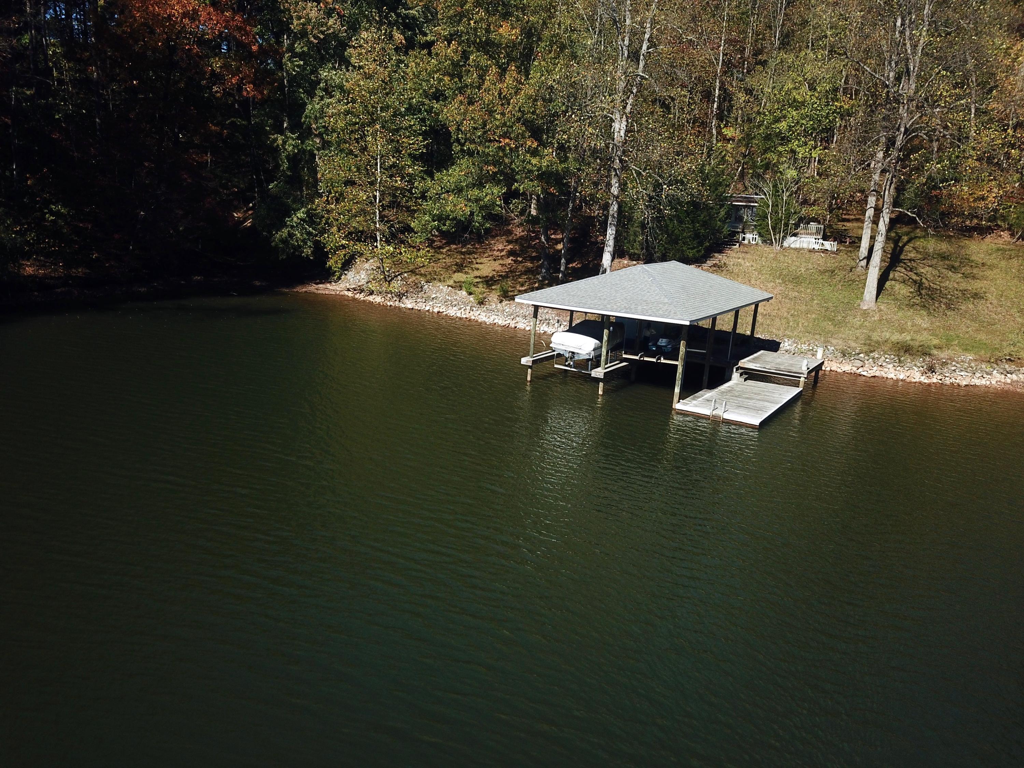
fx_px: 769
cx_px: 512
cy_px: 384
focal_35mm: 26
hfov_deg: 67.3
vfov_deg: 53.1
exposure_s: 1/1250
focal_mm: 4.7
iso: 100
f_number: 2.2
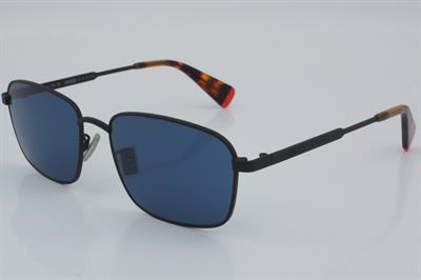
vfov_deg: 18.2
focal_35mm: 75
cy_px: 140
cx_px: 210
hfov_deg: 27.0
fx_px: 876
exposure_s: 1/4
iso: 100
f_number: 32
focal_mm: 50
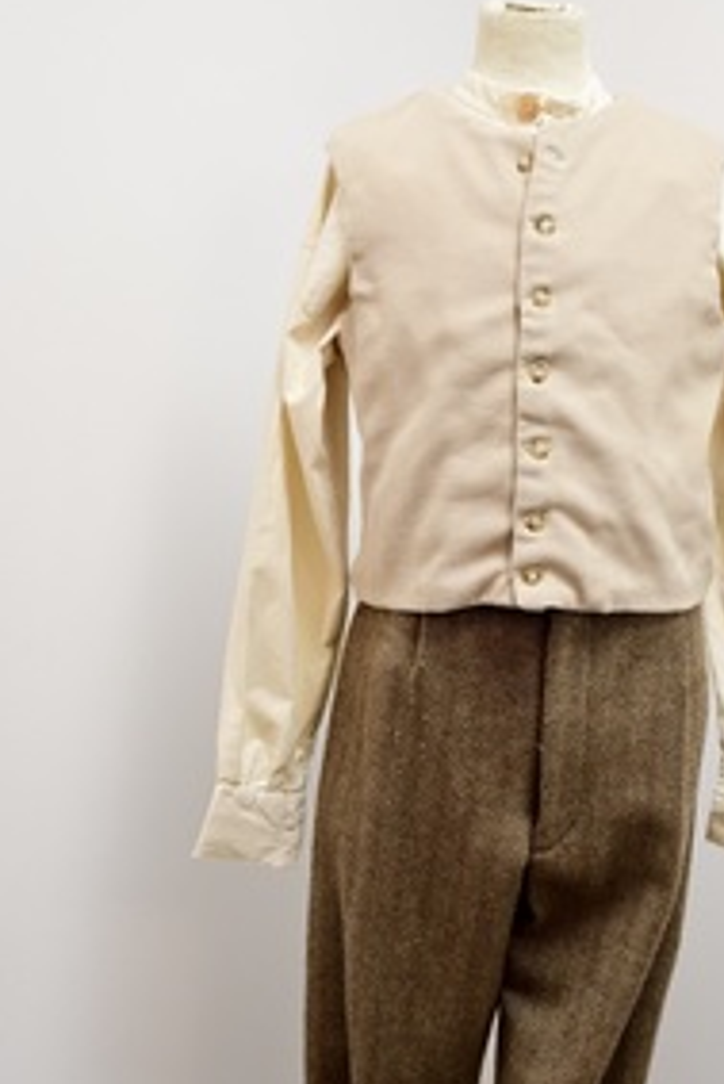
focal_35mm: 54
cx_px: 544
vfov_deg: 36.7
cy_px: 437
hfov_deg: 24.8
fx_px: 1627
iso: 800
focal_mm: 23
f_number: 5
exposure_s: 1/80
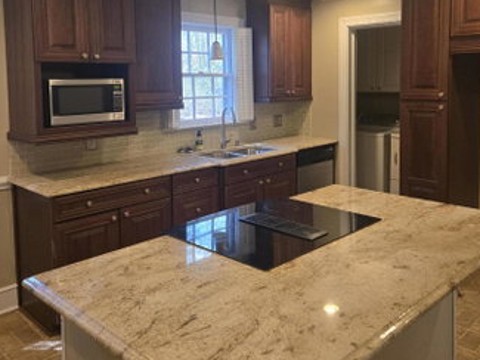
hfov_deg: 53.9
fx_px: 472
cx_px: 260
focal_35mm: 34
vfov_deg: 41.2
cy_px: 114
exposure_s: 1/120
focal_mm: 5.4
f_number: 1.8
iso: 200
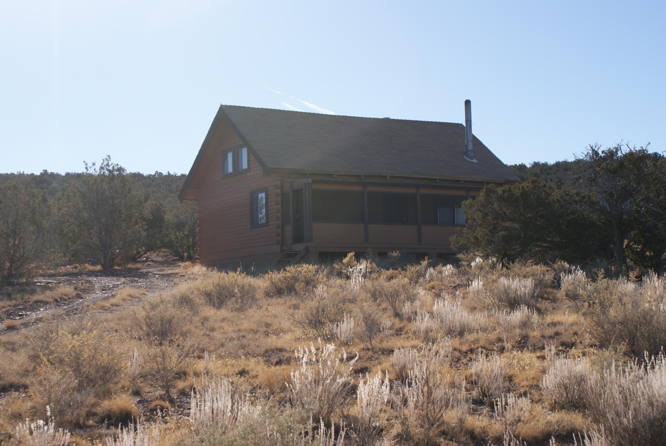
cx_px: 333
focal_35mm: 60
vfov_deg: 22.7
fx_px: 1111
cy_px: 223
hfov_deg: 33.4
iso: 100
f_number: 10
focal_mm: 40
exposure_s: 1/125
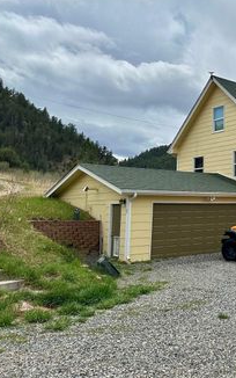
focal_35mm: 39
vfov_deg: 50.2
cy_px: 165
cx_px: 276
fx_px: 401
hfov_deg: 28.8
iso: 80
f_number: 1.78
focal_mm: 6.86
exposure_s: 1/8197
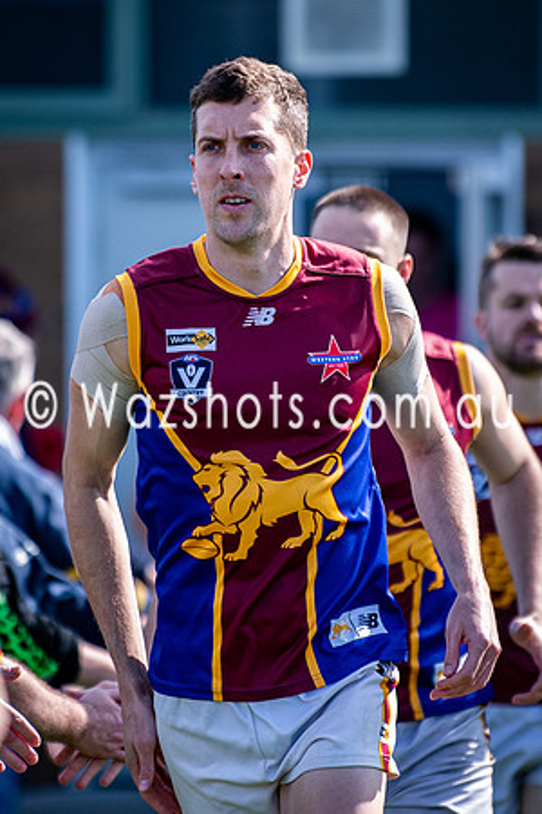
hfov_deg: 2.6
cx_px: 272
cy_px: 347
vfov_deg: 3.9
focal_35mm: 527
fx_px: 11900
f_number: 2.8
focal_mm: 200
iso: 360
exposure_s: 1/3200
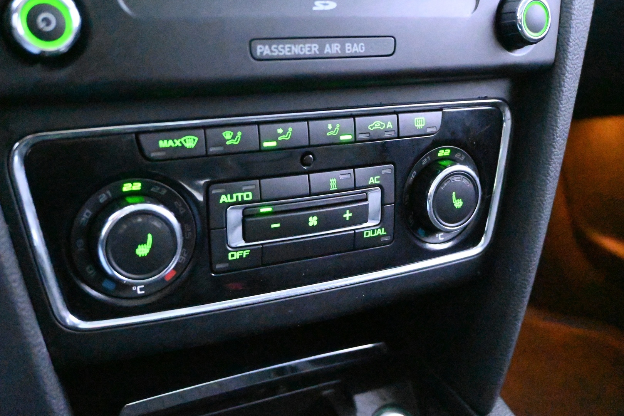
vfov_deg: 34.2
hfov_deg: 49.6
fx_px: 676
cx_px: 312
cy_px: 208
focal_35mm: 39
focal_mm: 26
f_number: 4.5
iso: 45600
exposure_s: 1/40
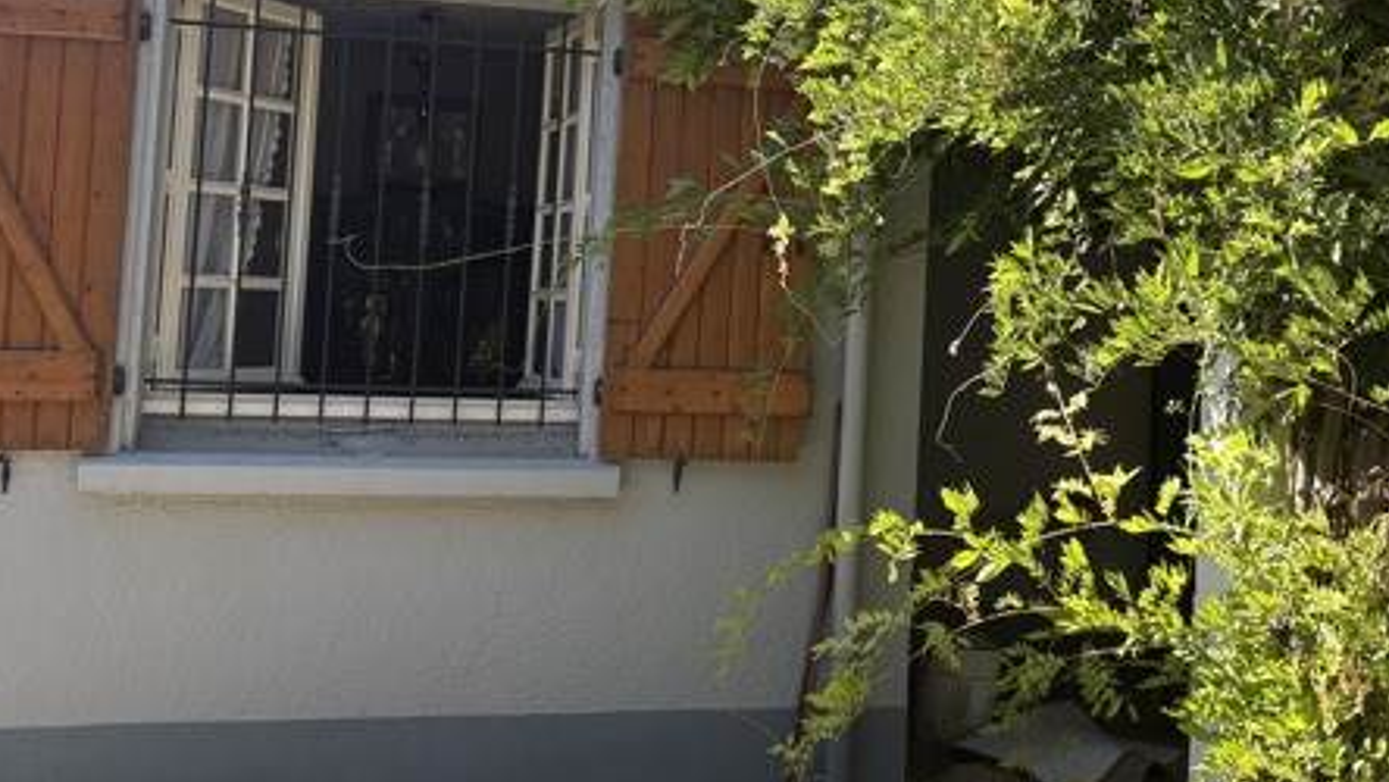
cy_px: 178
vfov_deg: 23.2
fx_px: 1879
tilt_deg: +4.1
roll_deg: -1.7
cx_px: 1017
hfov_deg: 39.6
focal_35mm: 51
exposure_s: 1/1099
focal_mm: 5.96
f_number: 1.6
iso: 64
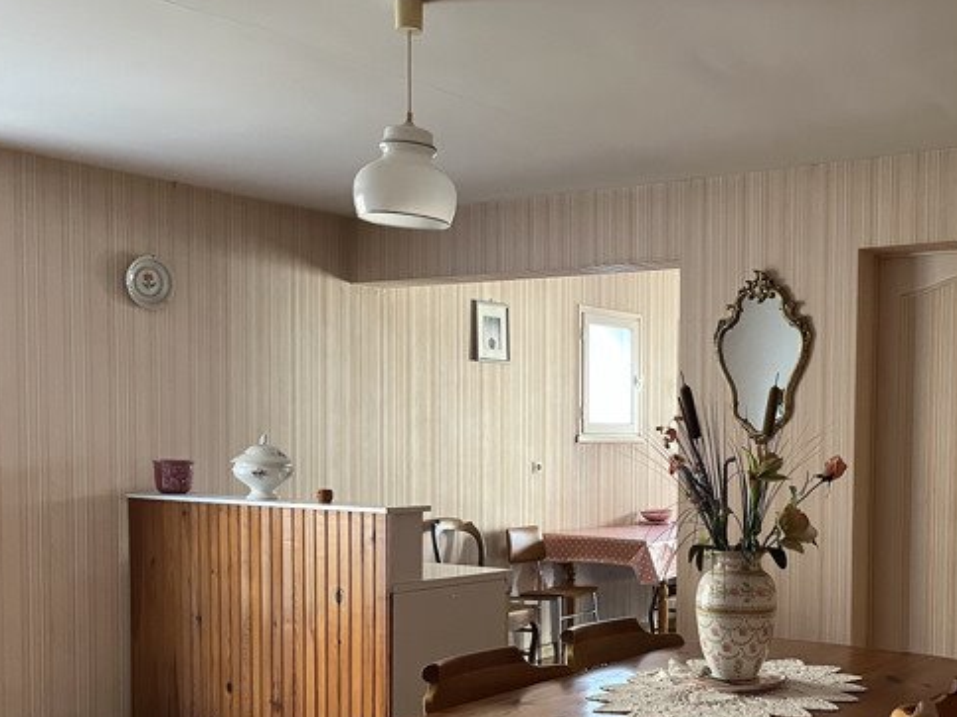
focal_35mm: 43
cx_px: 700
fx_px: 1189
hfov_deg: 42.7
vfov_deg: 33.3
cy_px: 480
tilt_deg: -3.2
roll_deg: -0.4
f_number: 1.6
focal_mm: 5.1
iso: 400
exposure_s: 1/50
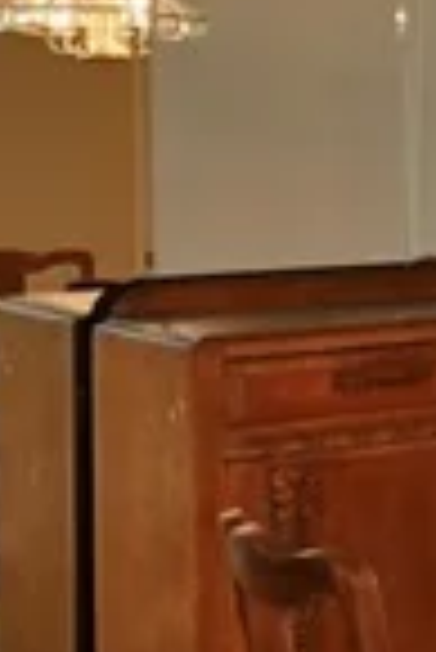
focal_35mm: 110
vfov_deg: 18.5
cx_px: 1564
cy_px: 151
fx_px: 1985
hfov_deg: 8.6
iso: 800
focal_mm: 15.5
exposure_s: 1/60
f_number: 5
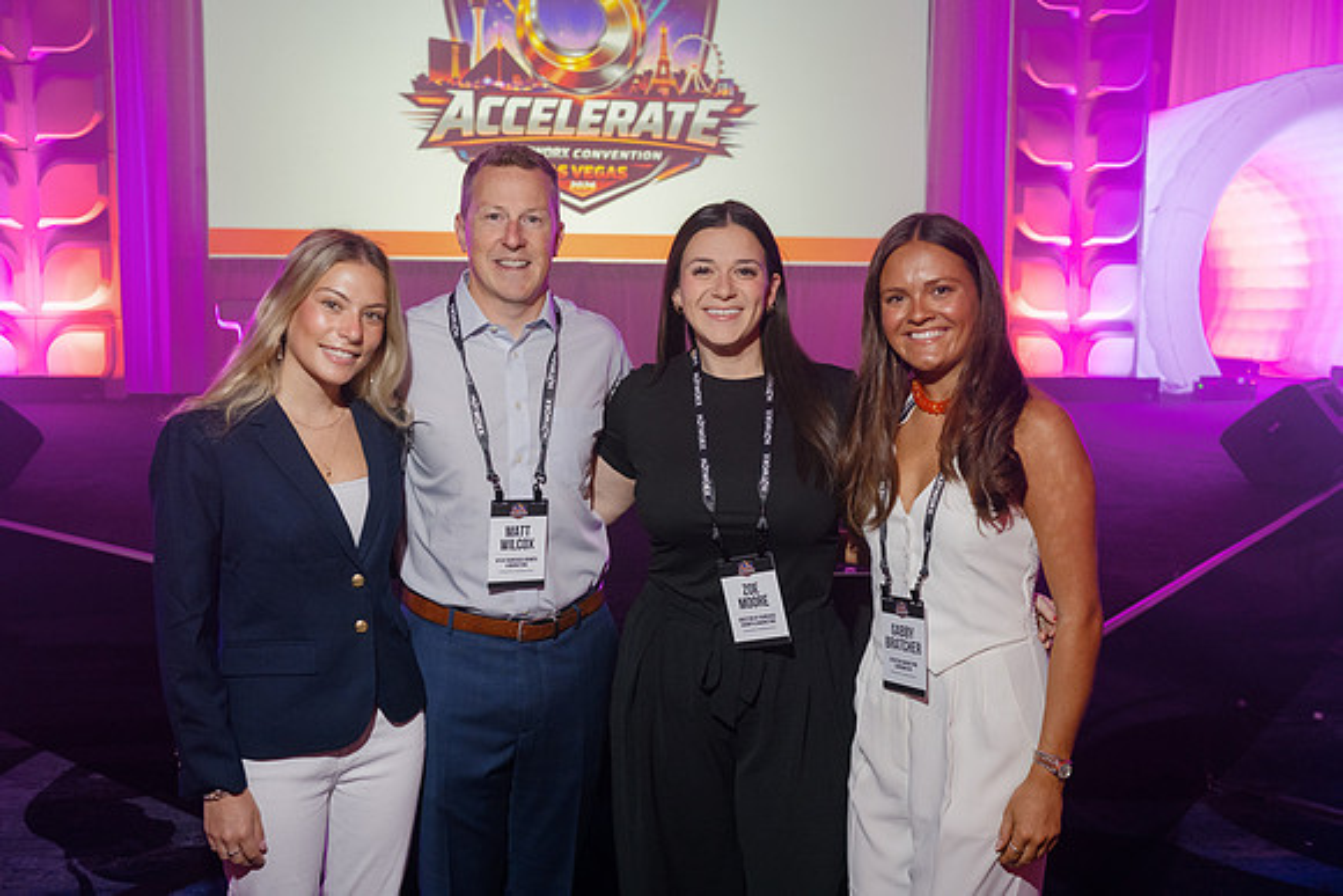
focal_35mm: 35
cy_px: 448
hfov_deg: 54.4
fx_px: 1306
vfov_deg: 37.9
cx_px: 672
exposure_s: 1/160
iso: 1250
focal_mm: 35
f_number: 4
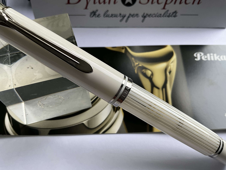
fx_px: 189
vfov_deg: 48.2
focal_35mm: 29
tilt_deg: -61.1
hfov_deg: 61.7
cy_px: 85
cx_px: 113
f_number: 1.8
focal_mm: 3
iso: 32
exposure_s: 1/122
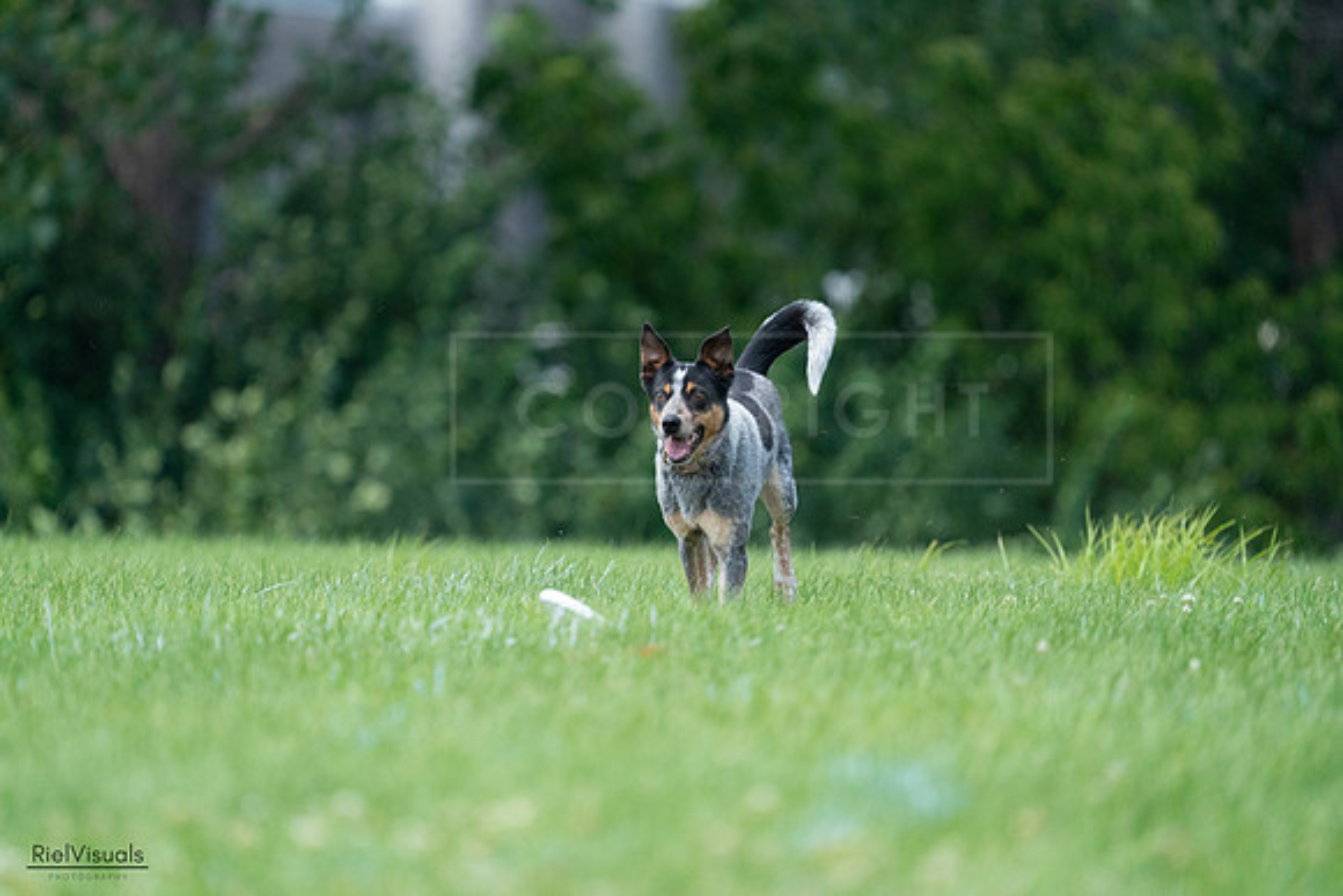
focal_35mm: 600
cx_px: 672
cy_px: 448
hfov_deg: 3.4
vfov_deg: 2.3
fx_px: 22388
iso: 3200
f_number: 6.3
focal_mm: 600
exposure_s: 1/4000
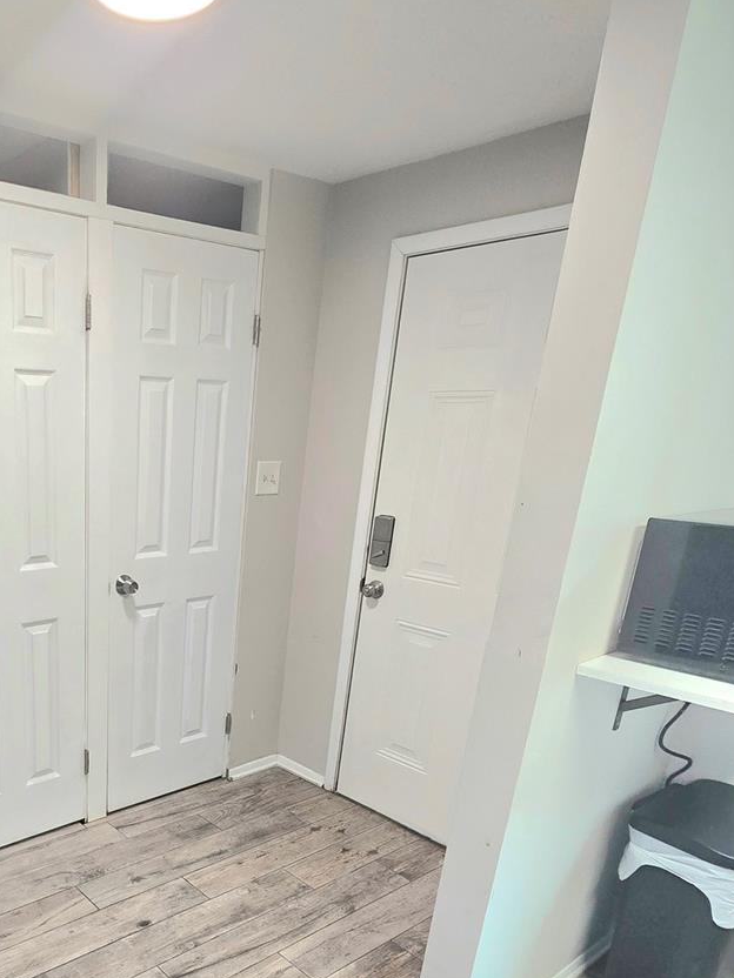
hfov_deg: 52.4
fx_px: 679
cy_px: 691
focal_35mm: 24
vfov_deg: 68.5
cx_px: 127
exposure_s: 1/60.2
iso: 125
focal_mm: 2.2
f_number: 2.2
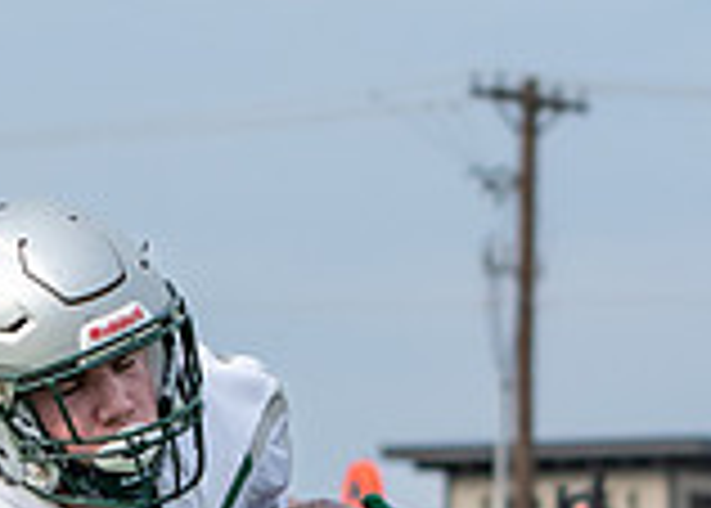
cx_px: -11
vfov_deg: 2.5
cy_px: 885
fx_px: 11495
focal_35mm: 569
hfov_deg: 3.5
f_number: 5.6
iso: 320
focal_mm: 100
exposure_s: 1/1250
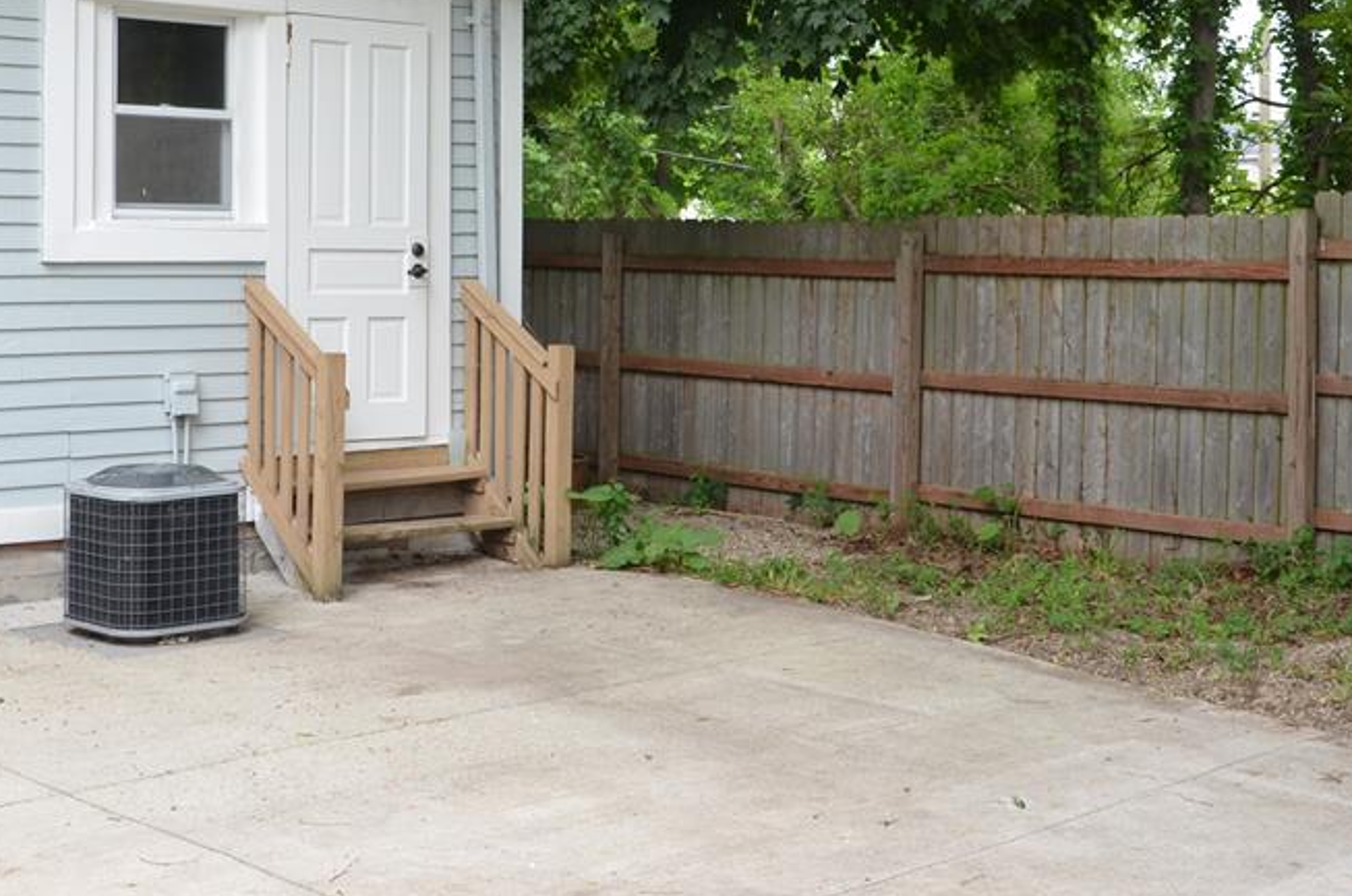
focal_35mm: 59
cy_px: 223
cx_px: 584
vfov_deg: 22.8
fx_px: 2204
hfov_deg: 34.1
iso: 200
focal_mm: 25
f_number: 6.3
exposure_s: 1/160
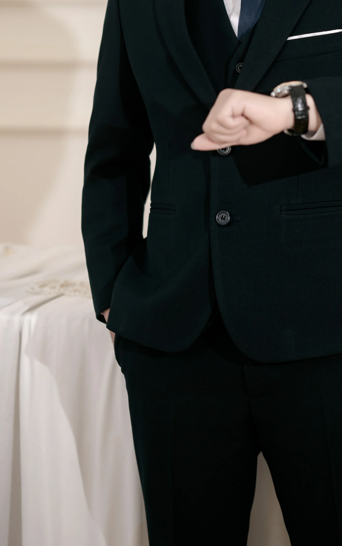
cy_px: 88
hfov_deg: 8.4
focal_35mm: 156
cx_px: 255
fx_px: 2326
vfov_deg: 13.3
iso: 250
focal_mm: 85
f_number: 2.2
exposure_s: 1/400
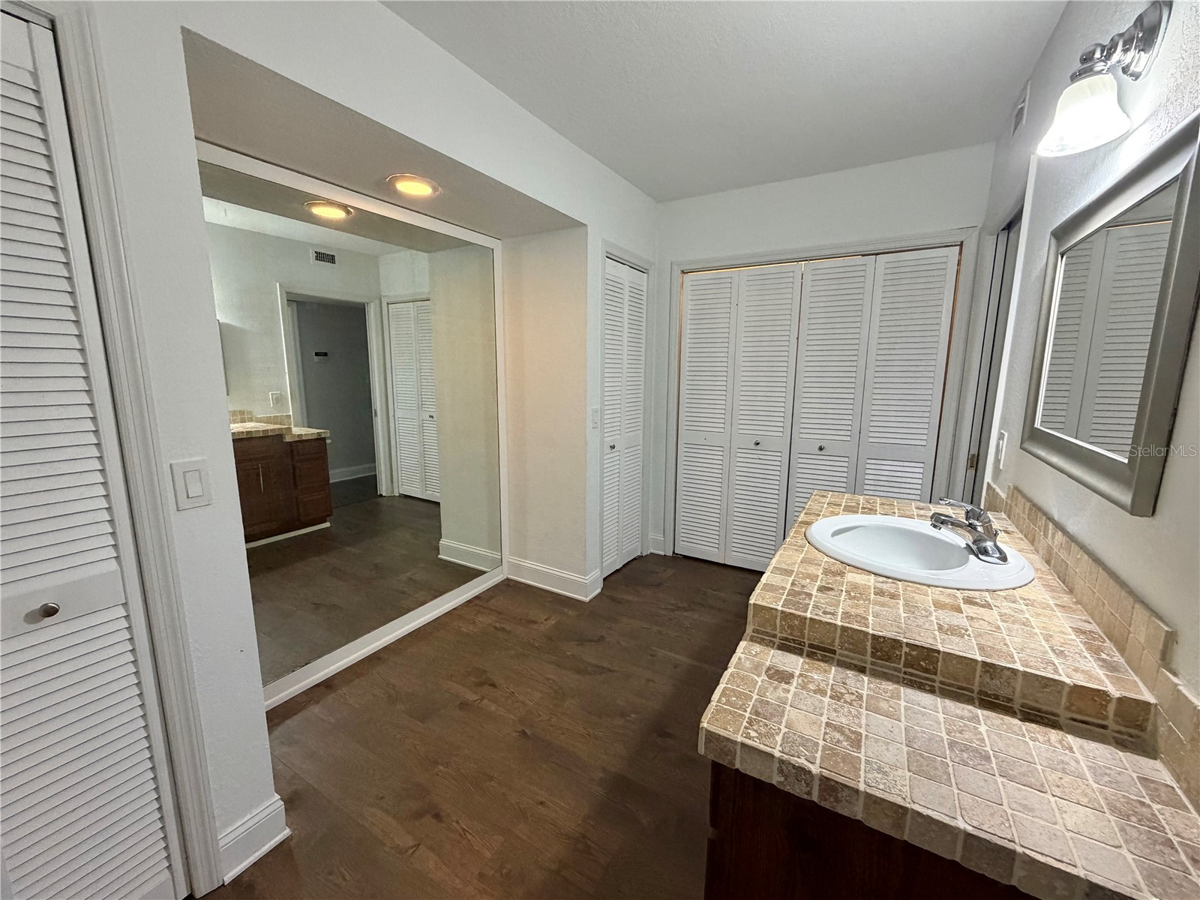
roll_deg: -0.3
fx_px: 485
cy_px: 450
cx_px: 600
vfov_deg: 85.7
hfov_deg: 102.1
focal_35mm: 14
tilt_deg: -9.3
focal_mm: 2.22
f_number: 2.2
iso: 500
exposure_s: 1/60
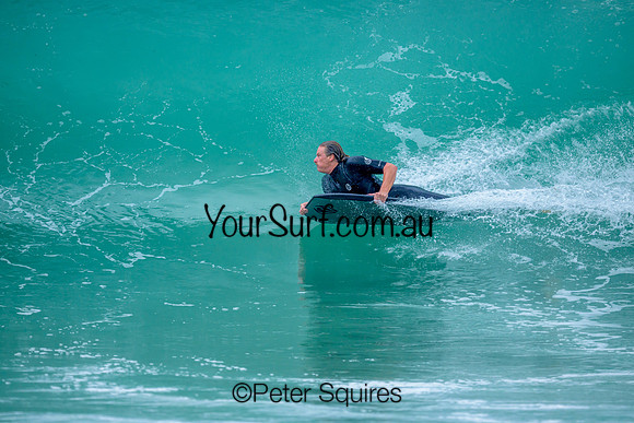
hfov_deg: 2.5
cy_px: 219
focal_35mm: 827
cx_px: 328
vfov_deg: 1.7
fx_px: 14572
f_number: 6.3
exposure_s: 1/2000
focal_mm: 800
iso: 800
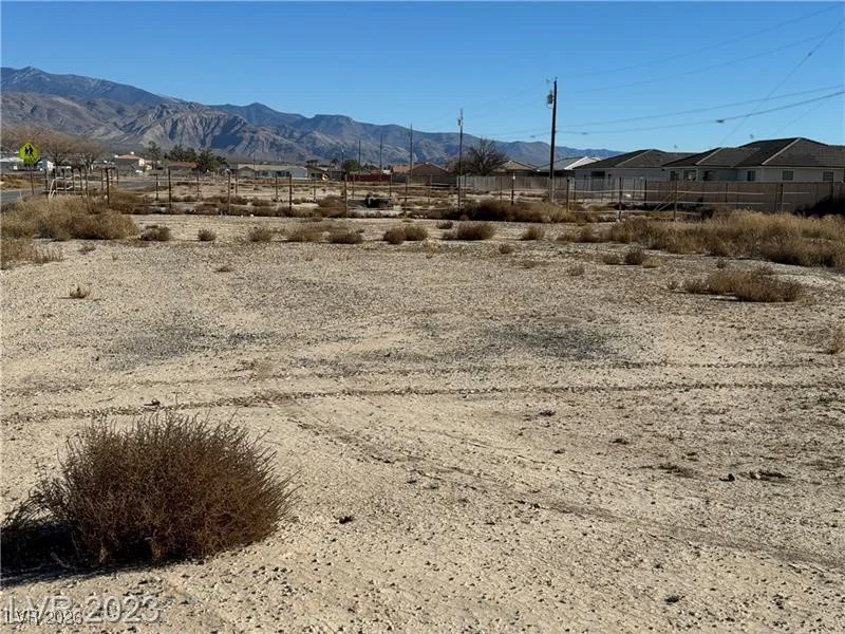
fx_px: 1172
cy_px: 317
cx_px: 422
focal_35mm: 48
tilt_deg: -7.1
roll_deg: -2.1
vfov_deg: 30.3
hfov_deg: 39.7
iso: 64
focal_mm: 6.86
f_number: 1.78
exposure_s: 1/7092
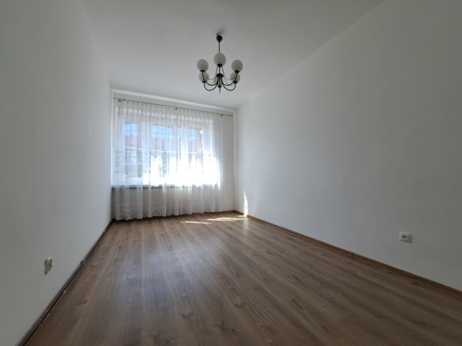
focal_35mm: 13
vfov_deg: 89.9
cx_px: 231
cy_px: 173
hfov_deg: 106.2
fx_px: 174
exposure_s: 1/103
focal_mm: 1.74
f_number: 2.2
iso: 50
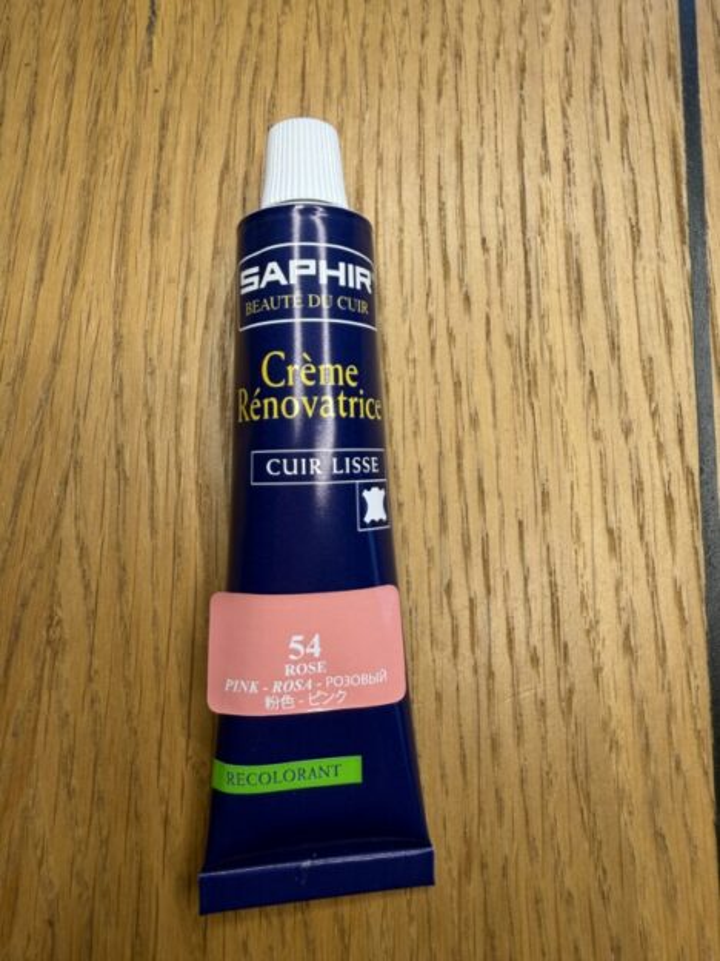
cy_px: 480
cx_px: 360
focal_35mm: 24
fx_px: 666
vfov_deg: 71.6
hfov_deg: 56.8
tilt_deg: -79.9
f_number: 2.2
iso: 64
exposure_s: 1/100
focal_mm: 2.22
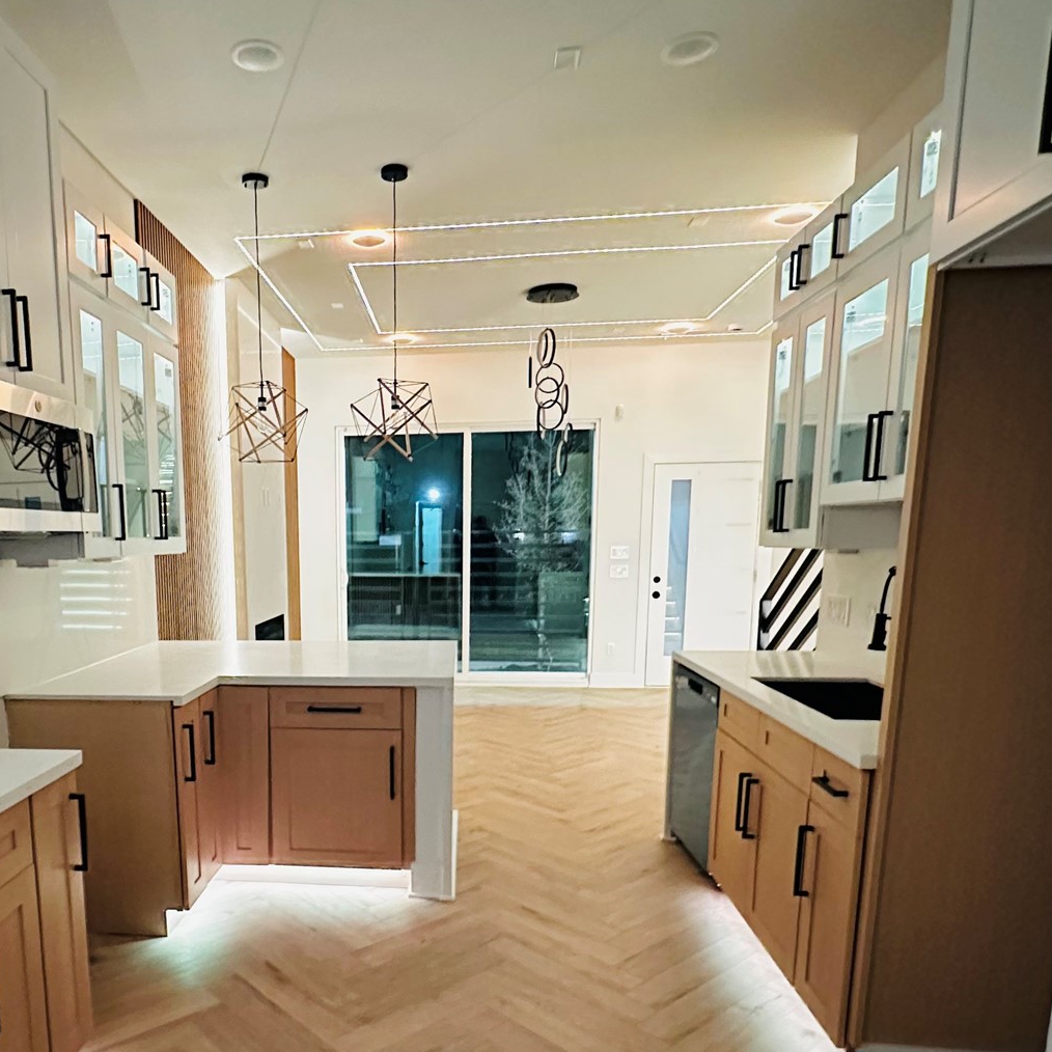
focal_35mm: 25
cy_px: 685
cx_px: 359
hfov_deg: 61.5
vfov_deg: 61.7
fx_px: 860
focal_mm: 2.22
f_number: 2.2
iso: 1250
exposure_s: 1/40
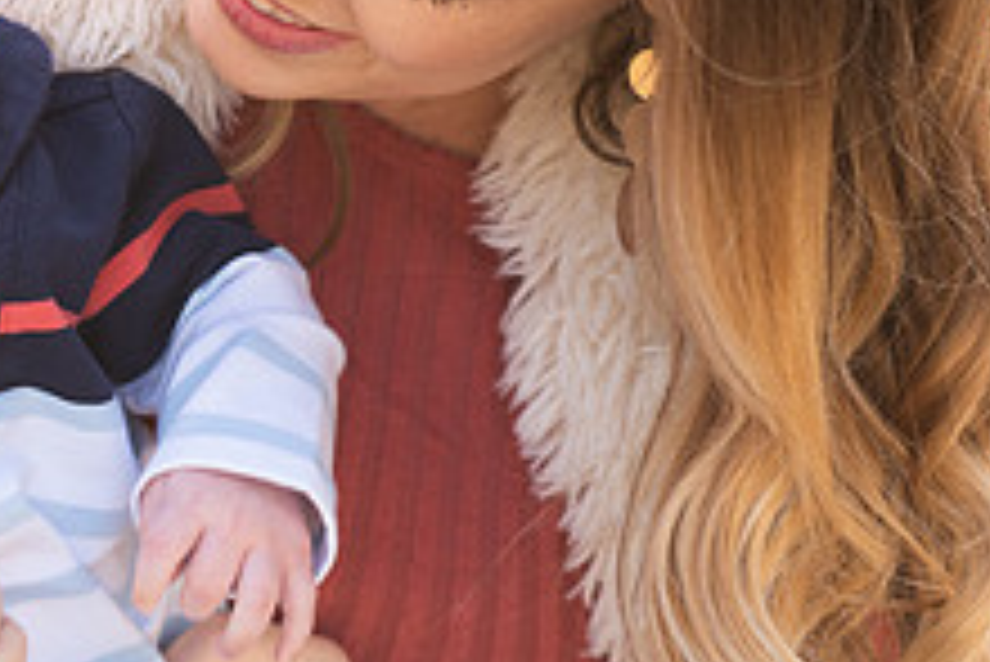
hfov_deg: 9.1
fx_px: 6164
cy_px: 137
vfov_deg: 6.1
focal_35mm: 224
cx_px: 14
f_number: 3.2
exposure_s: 1/200
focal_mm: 85
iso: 160
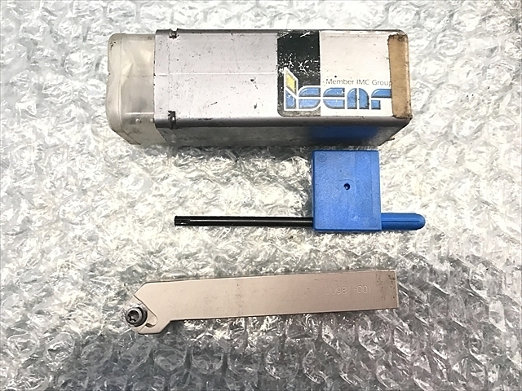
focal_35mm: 28
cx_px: 261
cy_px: 196
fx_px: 422
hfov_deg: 63.4
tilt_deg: -81.4
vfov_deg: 49.7
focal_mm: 3.99
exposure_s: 1/25
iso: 40
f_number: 1.8
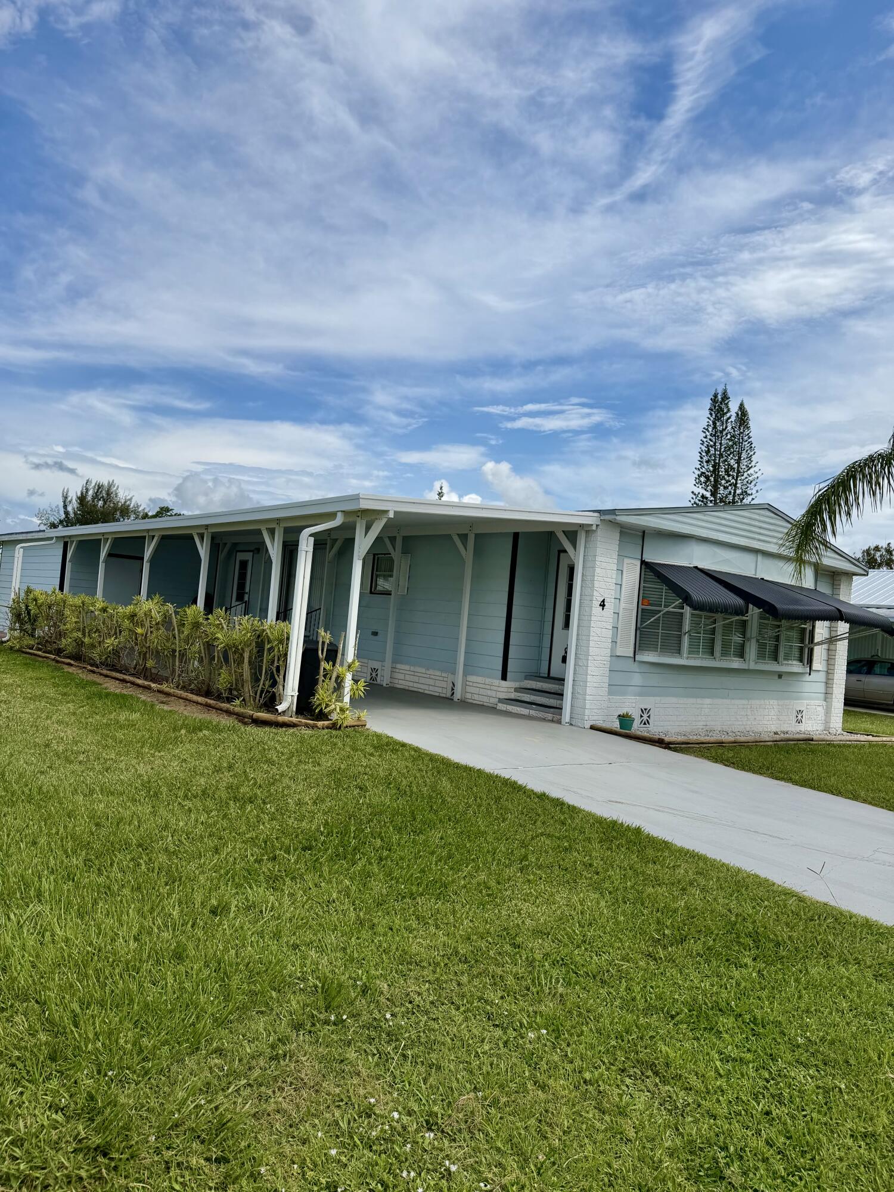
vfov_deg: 71.6
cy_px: 596
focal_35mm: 24
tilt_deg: -0.3
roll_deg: -4.8
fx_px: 826
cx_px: 447
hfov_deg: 56.8
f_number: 1.78
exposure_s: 1/7353
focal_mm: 6.76
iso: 80
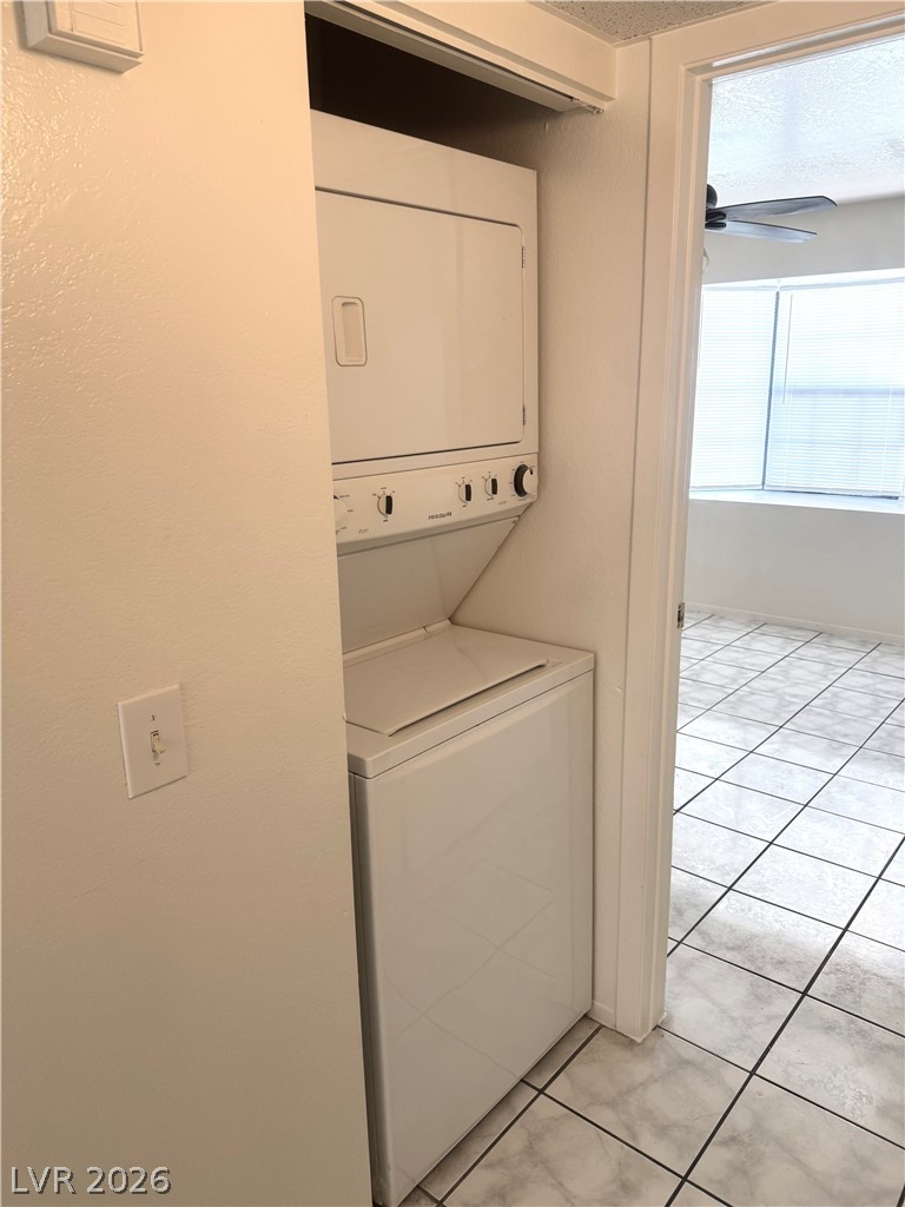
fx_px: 837
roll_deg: +1.8
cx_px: 452
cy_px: 604
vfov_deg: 71.6
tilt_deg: -15.0
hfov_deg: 56.8
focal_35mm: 24
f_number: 1.78
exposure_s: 1/60
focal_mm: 6.76
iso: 125
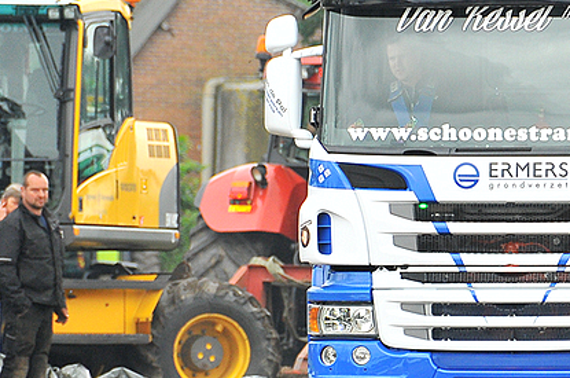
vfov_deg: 1.5
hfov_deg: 2.2
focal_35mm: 926
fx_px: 14633
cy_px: 302
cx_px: 434
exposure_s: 1/250
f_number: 5.6
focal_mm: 250
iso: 640
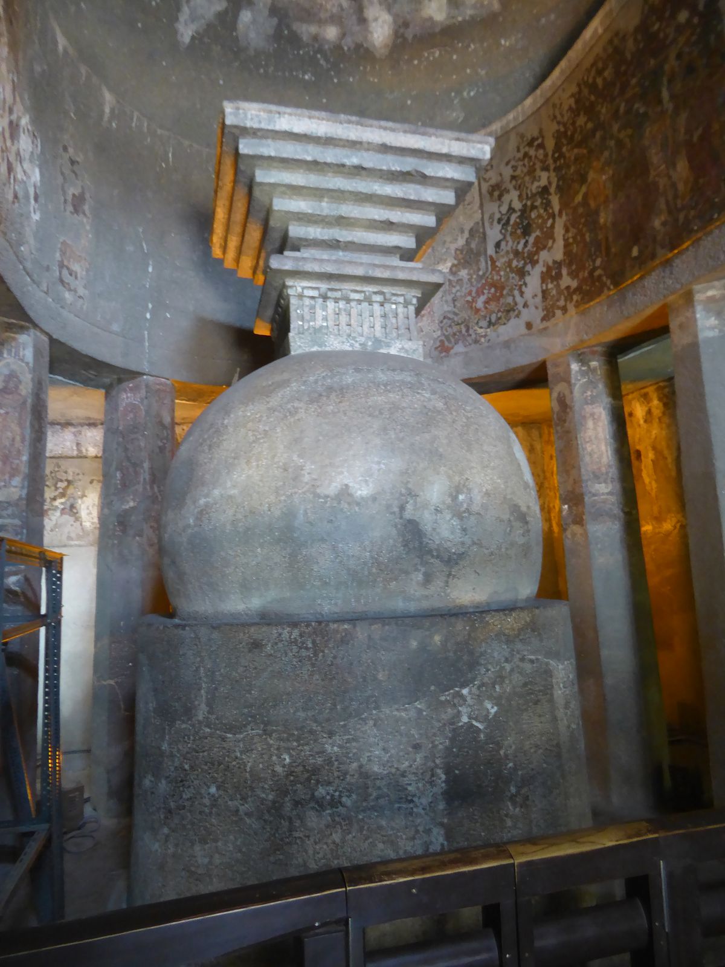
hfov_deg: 54.9
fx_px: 698
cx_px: 362
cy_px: 484
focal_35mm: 25
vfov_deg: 69.4
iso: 400
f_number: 3.3
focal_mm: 4.3
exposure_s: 1/5
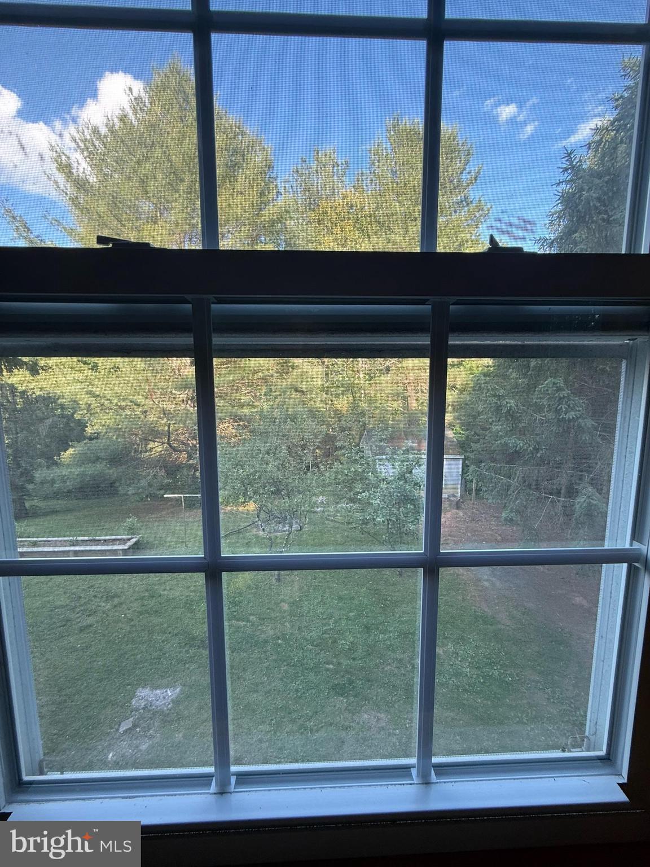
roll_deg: -0.6
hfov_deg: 85.7
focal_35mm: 14
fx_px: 351
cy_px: 434
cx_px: 325
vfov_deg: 102.1
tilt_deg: -8.2
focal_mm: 2.22
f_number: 2.2
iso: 125
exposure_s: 1/99
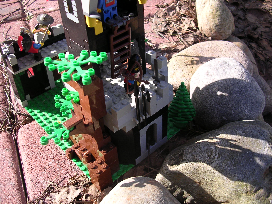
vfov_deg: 37.7
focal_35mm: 38
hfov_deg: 49.0
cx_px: 136
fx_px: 299
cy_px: 102
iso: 100
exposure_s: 1/303
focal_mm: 5.8
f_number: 2.8
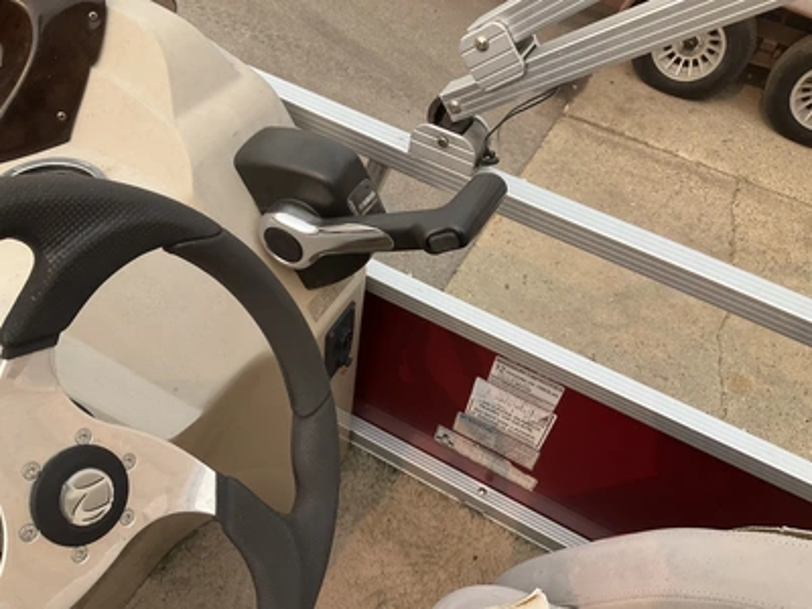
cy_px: 304
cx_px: 406
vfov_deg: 48.2
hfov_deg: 61.7
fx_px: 680
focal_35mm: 29
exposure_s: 1/912
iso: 25
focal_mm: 3
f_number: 1.8
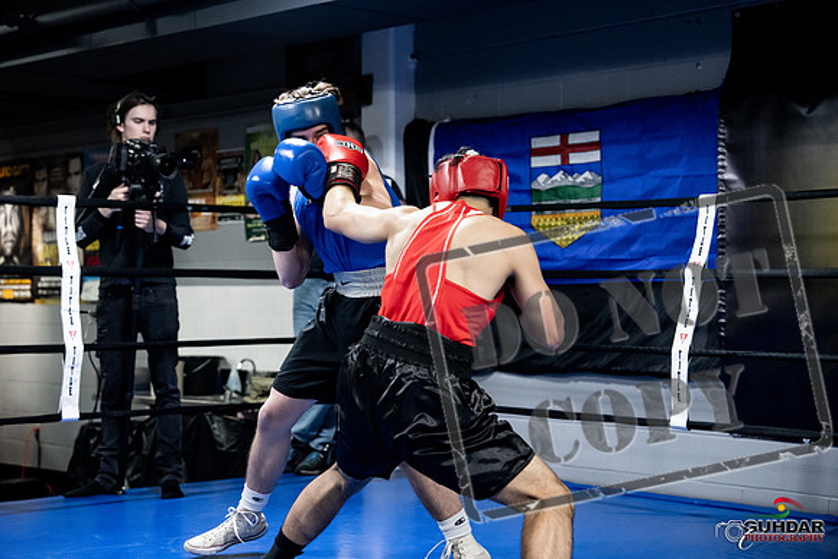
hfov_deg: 28.8
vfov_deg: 19.5
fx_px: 1630
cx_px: 419
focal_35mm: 70
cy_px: 280
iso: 8000
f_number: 2.8
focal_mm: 70
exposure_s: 1/1000
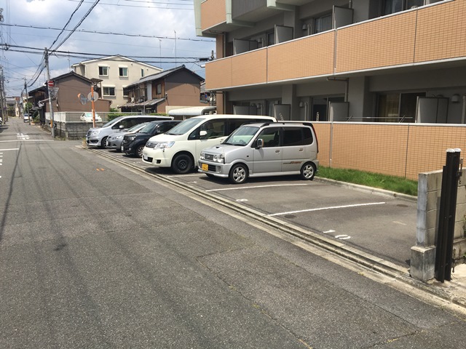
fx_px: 390
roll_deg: -0.1
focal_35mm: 29
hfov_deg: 61.7
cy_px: 174
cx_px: 233
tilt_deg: -8.4
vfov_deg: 48.2
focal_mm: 4.15
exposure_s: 1/1923
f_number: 2.2
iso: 25
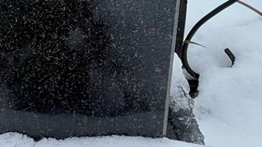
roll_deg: +0.9
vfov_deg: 5.0
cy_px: -131
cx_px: -15
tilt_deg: -27.7
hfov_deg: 8.9
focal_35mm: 240
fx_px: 1666
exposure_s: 1/99
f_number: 2.8
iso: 50
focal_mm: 9
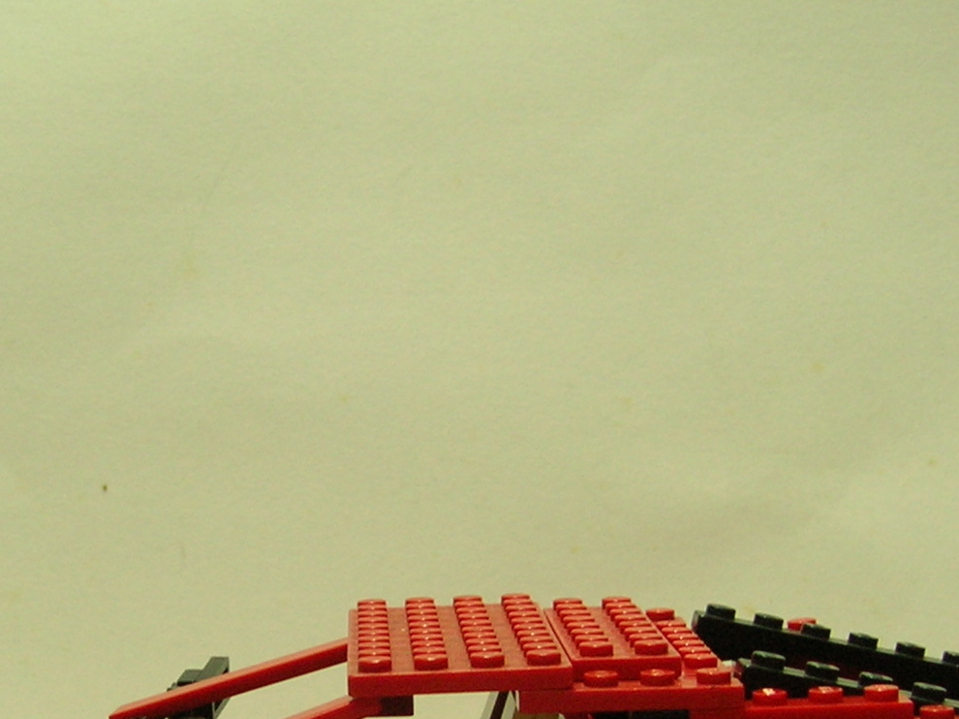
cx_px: 335
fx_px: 2687
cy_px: 604
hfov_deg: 20.2
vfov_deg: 15.1
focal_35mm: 97
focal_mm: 7
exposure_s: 1/3.8
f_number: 3.1
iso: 99
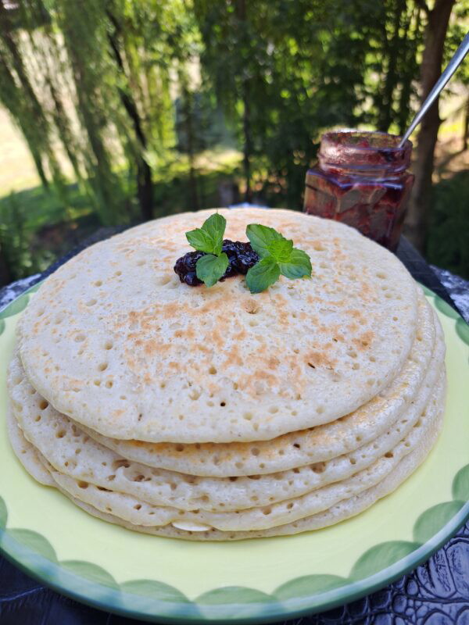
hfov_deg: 56.8
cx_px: 234
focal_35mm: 24
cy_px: 312
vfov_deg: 71.6
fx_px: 434
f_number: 1.8
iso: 50
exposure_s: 1/205
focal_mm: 5.23
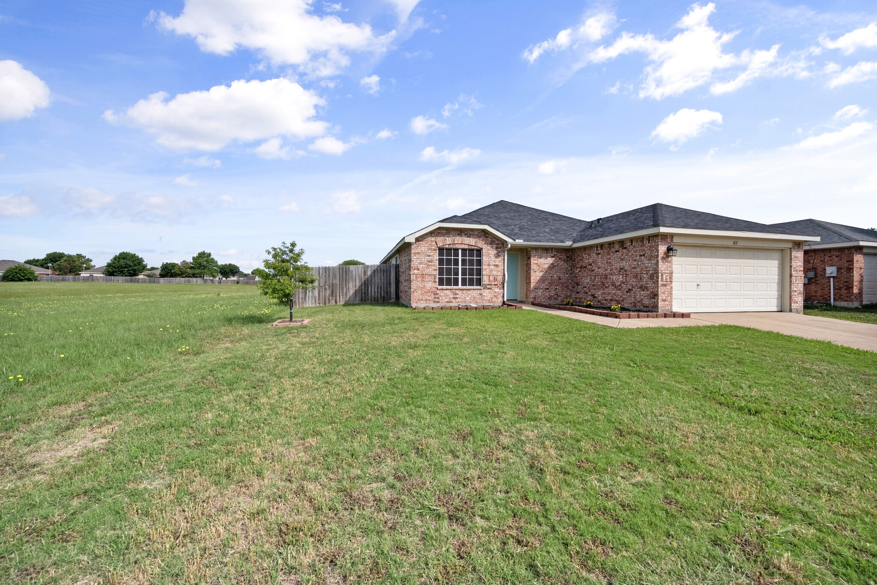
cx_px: 438
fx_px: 341
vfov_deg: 81.2
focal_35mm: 14
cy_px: 292
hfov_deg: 104.3
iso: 1600
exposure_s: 1/8000
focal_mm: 14
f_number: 8
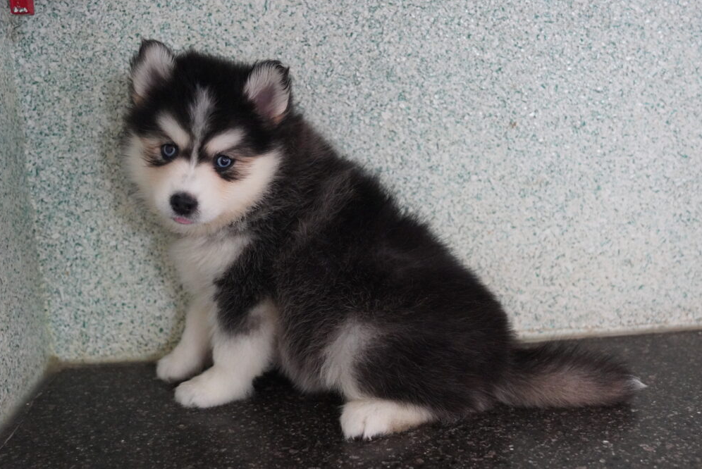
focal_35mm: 37
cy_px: 237
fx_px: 722
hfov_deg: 51.8
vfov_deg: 36.0
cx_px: 352
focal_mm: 24
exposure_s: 1/160
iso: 6400
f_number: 2.8
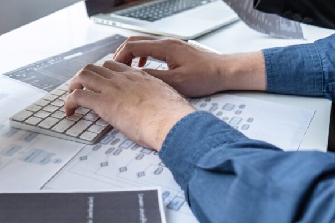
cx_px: 108
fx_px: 475
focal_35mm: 51
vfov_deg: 26.0
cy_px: 42
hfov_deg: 38.4
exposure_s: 1/100
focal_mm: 19.6
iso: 250
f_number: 2.8
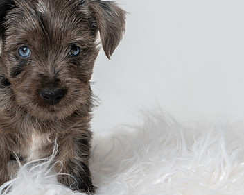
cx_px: -4
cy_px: 23
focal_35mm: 89
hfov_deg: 20.8
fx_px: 642
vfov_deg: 17.0
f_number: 5.6
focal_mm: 38
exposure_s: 1/200
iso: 100
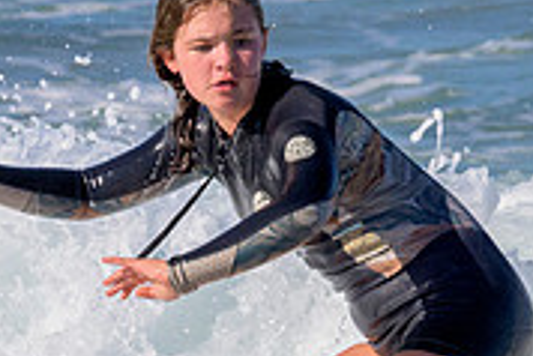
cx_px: 438
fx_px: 30998
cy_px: 228
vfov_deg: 0.7
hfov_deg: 1.0
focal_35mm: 2092
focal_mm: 470
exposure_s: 1/2000
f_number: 10
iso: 720
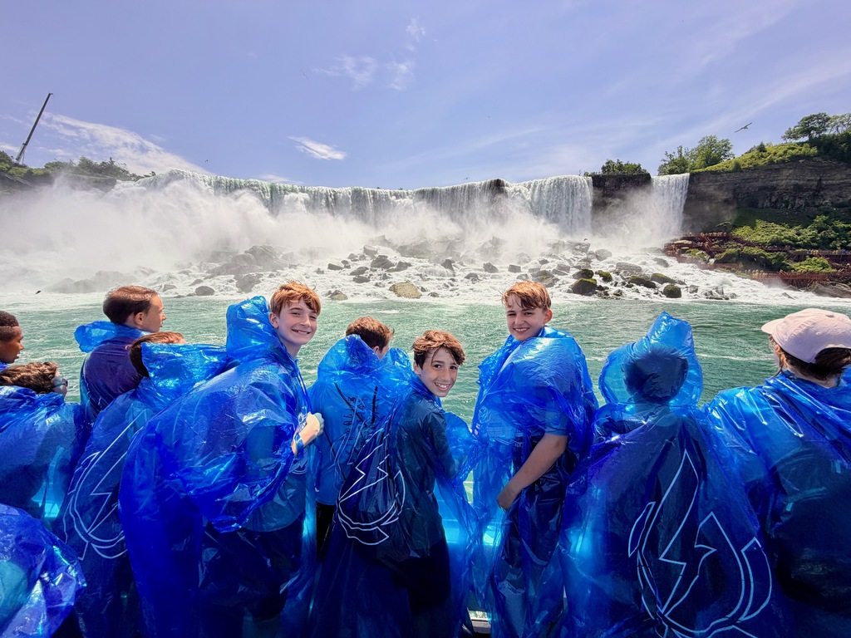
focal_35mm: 14
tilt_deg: -7.2
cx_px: 426
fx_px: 344
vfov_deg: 85.7
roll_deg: +0.8
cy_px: 319
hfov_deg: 102.1
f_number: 2.2
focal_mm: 2.22
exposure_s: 1/1211
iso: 20
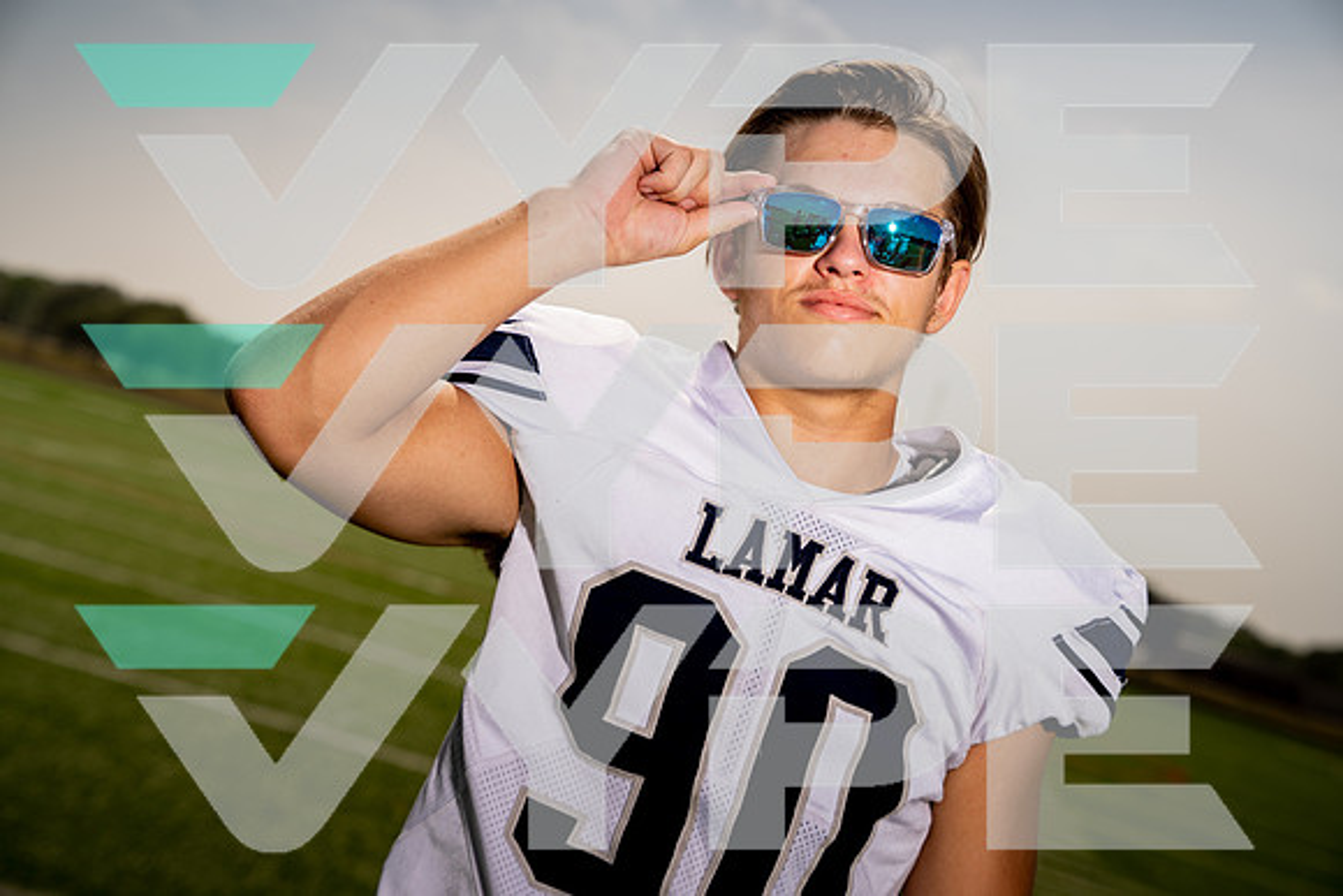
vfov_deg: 21.9
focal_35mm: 62
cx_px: 672
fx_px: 2313
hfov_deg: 32.4
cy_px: 448
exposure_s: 1/1250
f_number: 4.5
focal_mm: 62
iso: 100
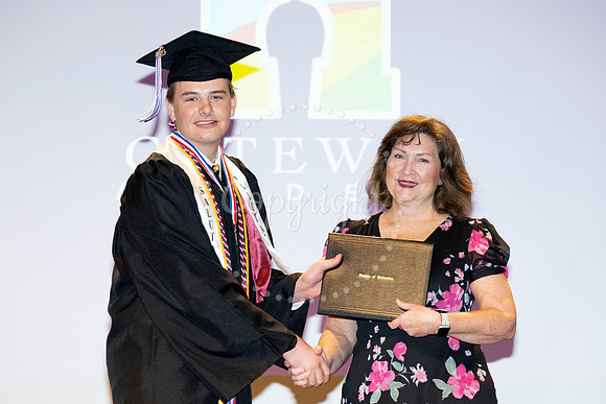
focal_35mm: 148
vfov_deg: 9.3
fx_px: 2496
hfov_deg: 13.8
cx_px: 273
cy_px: 244
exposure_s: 1/100
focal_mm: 120
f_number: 5.6
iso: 1000
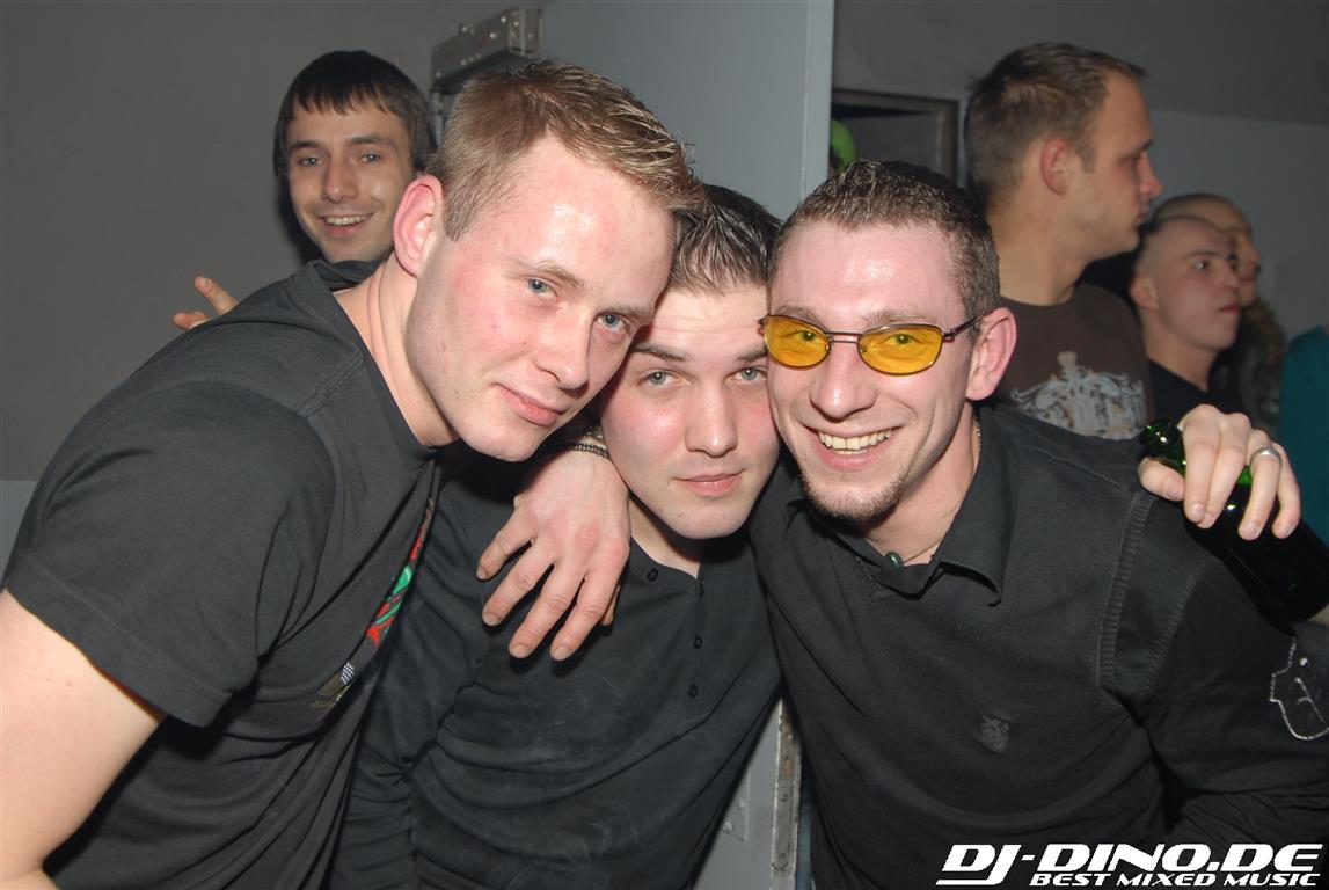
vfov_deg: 37.0
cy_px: 445
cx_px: 664
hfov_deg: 53.1
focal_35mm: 36
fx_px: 1331
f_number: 5.6
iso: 200
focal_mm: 24
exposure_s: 1/4
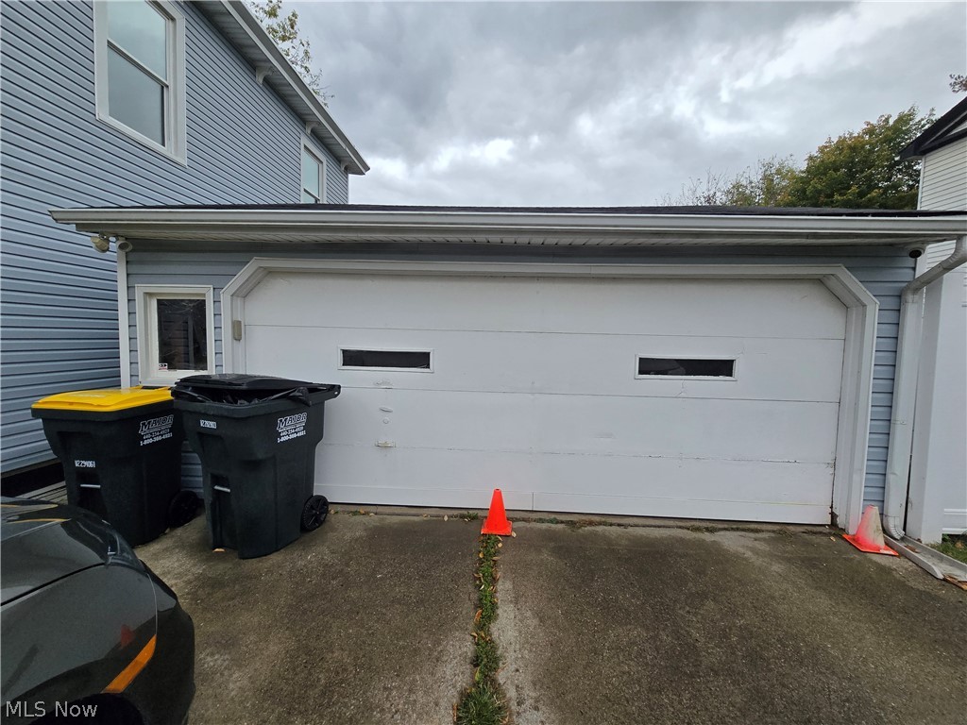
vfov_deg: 89.9
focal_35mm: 13
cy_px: 362
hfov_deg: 106.2
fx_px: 363
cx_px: 484
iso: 125
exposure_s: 1/2000
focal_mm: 2.2
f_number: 2.2
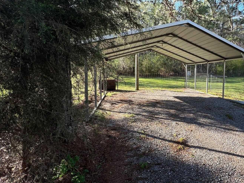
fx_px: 141
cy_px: 86
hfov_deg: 75.0
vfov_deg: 65.9
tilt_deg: -1.7
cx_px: 187
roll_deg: +0.5
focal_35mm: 20
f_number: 1.8
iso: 32
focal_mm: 1.57
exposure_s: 1/198
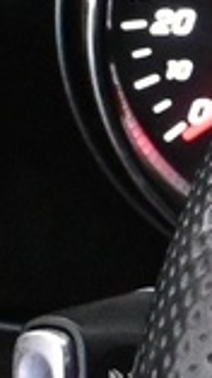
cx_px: 1053
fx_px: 4870
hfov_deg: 2.4
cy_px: 561
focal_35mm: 486
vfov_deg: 4.4
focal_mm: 30
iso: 6400
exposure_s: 1/60
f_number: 4.8
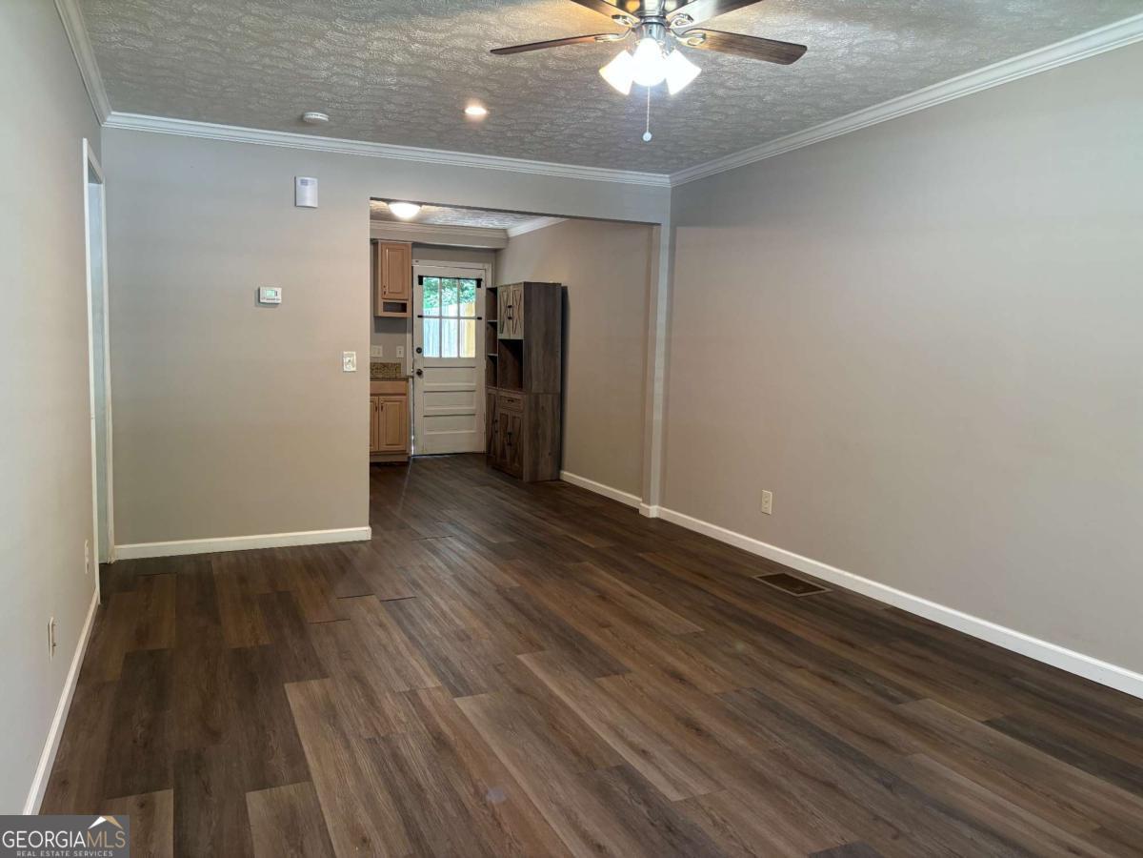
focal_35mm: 26
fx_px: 859
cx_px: 572
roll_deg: -1.1
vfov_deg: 53.1
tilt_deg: -5.6
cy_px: 429
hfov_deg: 67.3
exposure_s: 1/60
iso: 200
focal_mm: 5.96
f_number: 1.6
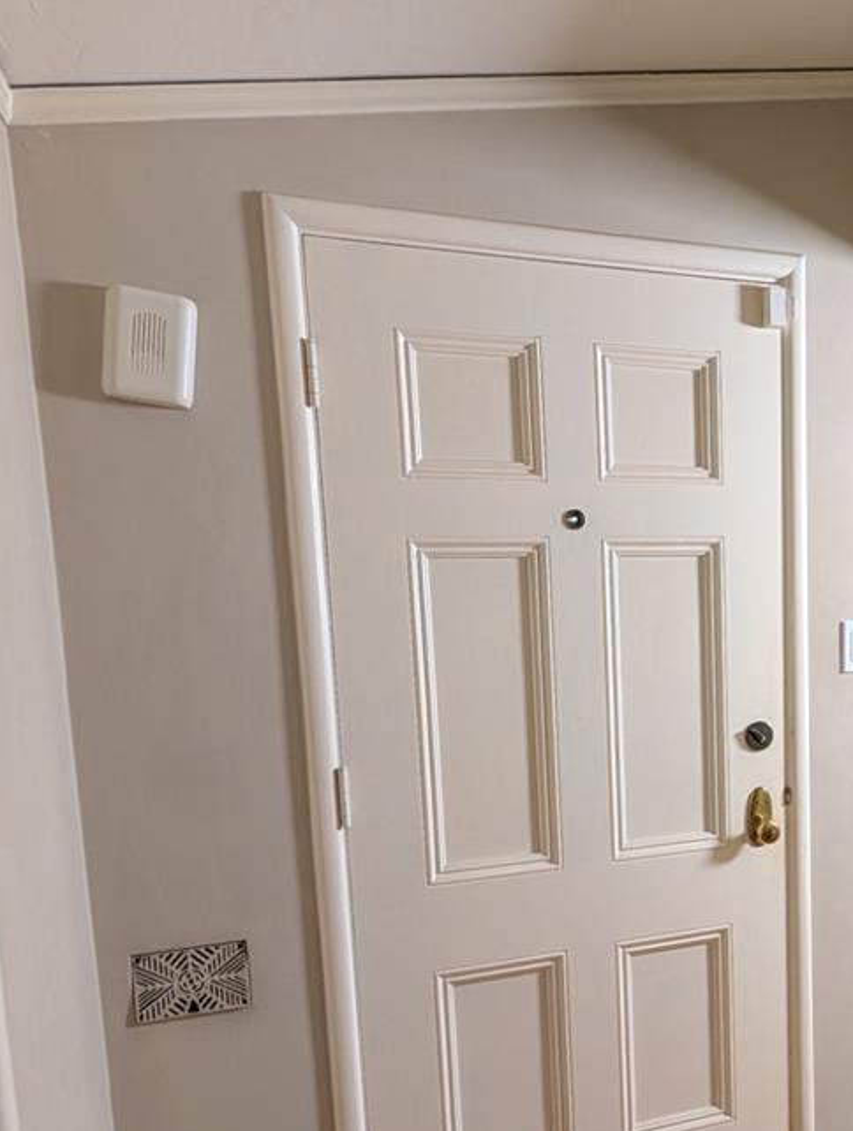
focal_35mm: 28
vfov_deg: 62.2
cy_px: 727
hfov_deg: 46.9
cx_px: 699
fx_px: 917
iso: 307
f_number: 1.7
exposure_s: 1/90.9
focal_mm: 2.02
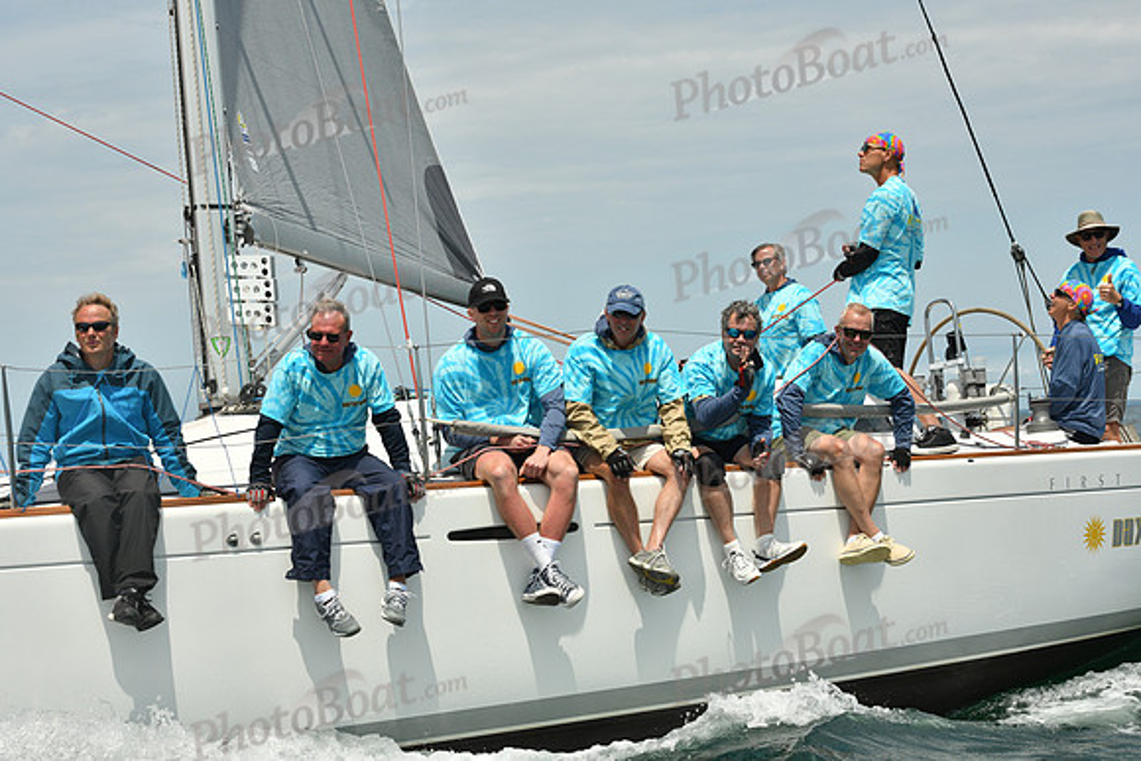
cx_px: 570
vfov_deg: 19.5
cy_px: 380
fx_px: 2219
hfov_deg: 28.8
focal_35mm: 70
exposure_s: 1/1250
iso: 320
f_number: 10
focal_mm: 70
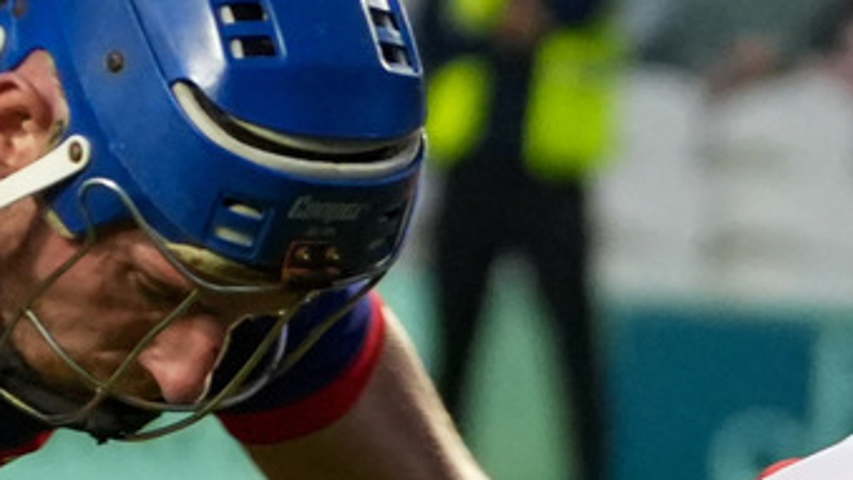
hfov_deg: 1.7
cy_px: 911
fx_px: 27944
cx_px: 642
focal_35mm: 1235
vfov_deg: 1.0
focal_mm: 200
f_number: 6.3
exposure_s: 1/640
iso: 4000
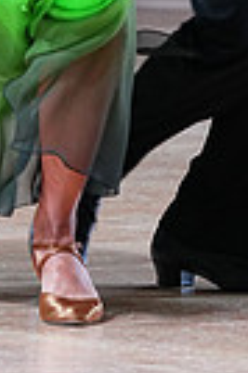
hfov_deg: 2.3
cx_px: -38
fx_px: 6278
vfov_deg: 3.4
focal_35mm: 606
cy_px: -298
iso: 1600
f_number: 4
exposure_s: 1/400
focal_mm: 140
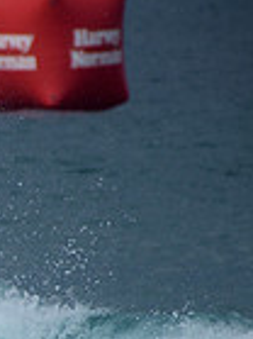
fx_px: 19637
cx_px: -418
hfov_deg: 0.7
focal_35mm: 2012
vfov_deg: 1.0
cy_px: 465
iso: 220
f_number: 5.6
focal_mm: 500
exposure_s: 1/2000
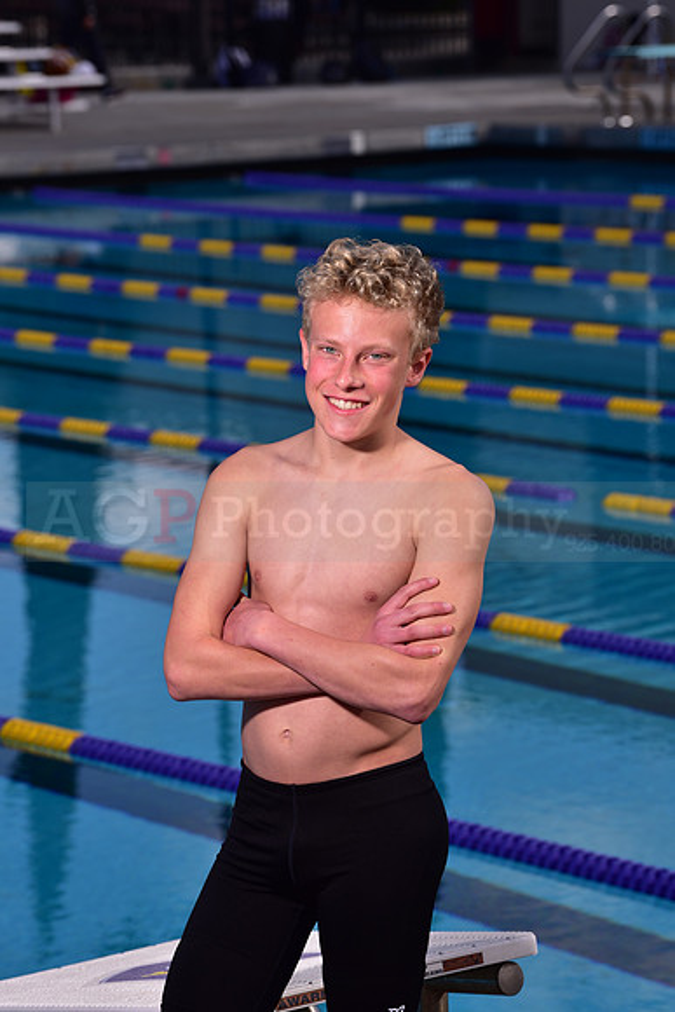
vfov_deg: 13.2
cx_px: 338
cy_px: 506
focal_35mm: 155
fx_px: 4356
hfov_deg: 8.9
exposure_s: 1/250
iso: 80
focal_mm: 155
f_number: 9
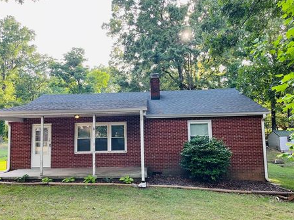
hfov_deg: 61.6
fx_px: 246
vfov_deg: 48.2
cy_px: 111
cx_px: 135
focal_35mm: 29
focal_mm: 5.1
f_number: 1.6
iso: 40
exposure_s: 1/230
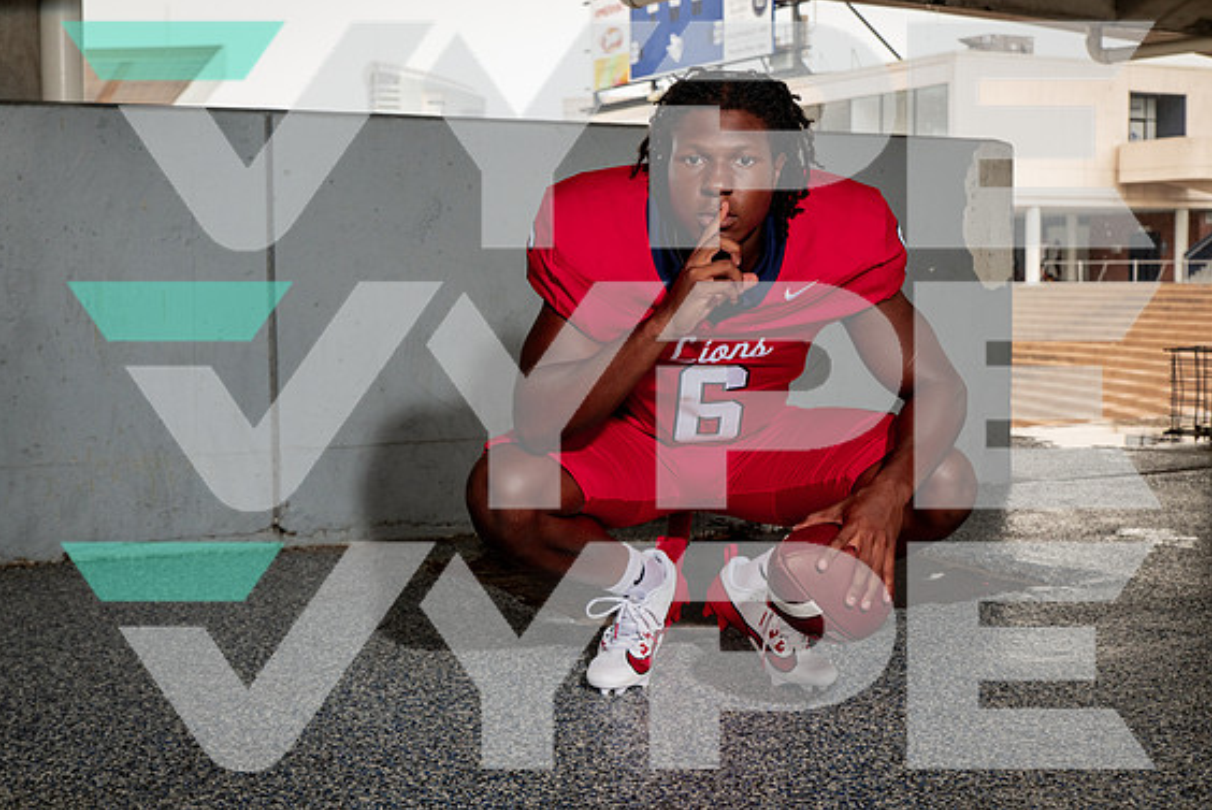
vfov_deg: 27.0
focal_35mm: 50
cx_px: 615
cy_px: 396
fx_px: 1685
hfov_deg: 39.6
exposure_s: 1/250
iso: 800
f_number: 7.1
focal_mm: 48
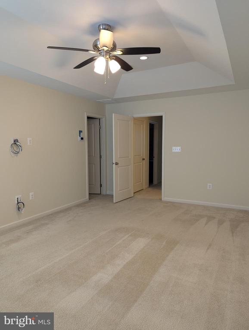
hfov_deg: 56.9
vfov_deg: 71.5
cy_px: 165
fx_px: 230
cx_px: 124
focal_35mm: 24
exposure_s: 1/24
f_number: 1.85
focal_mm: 6.81
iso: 63
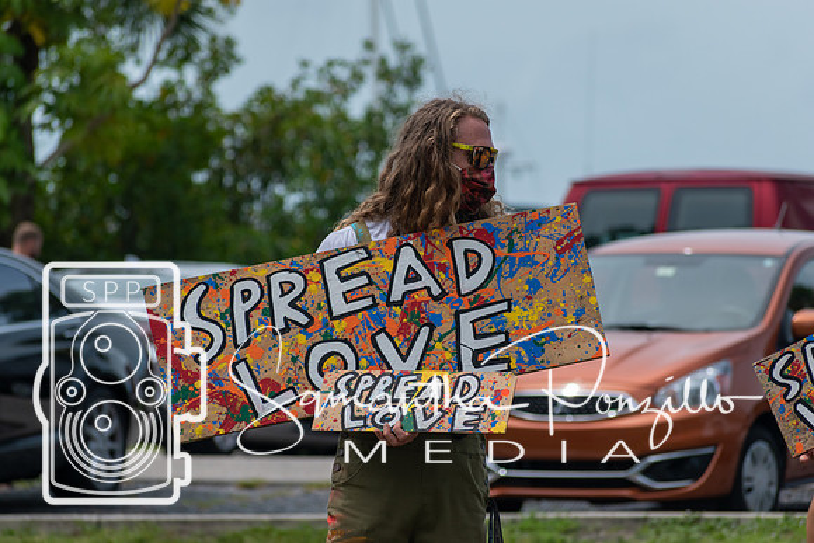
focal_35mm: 328
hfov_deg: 6.3
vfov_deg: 4.2
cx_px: 407
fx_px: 7416
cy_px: 272
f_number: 5.6
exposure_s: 1/2000
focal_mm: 210
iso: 200
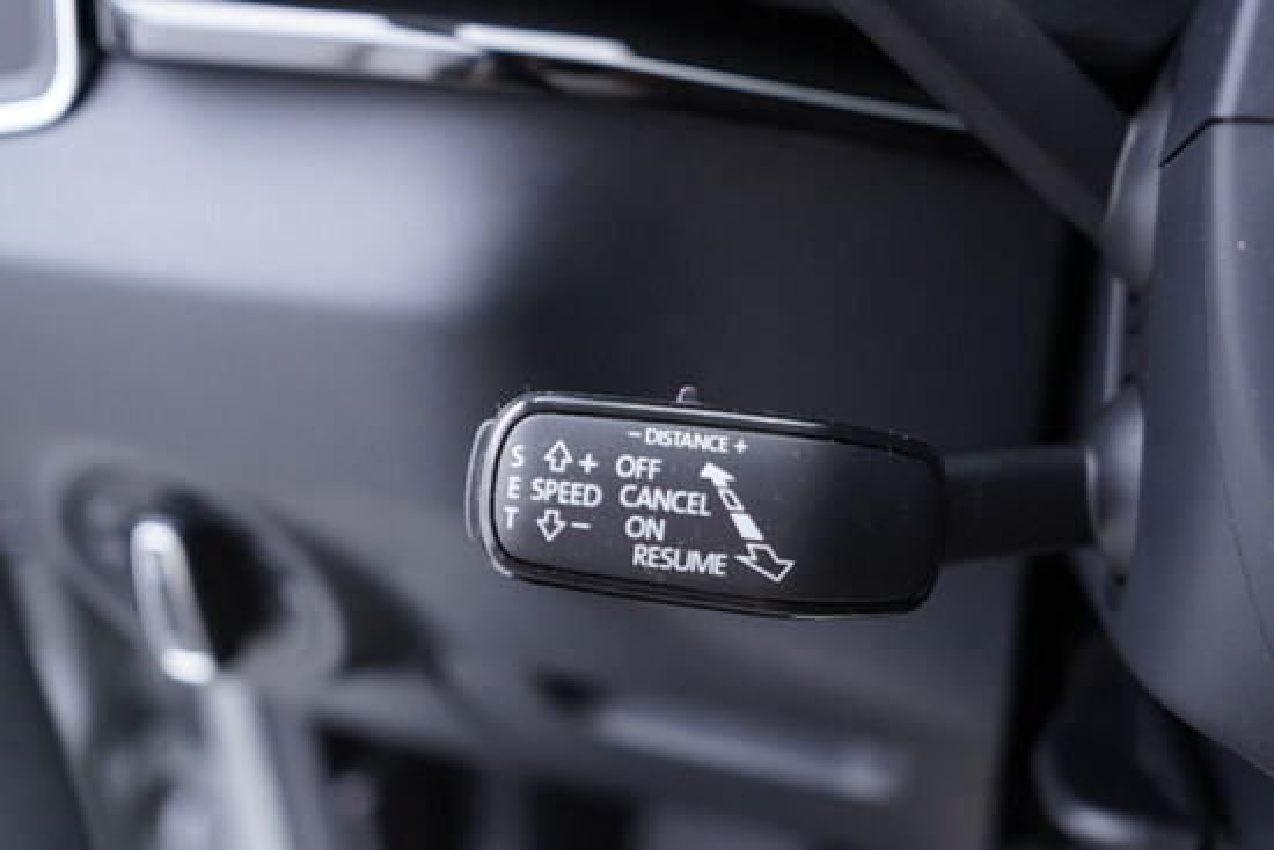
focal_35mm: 36
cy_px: 425
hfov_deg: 53.1
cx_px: 637
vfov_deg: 36.9
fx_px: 1274
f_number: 2.8
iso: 400
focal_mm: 24
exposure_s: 1/40
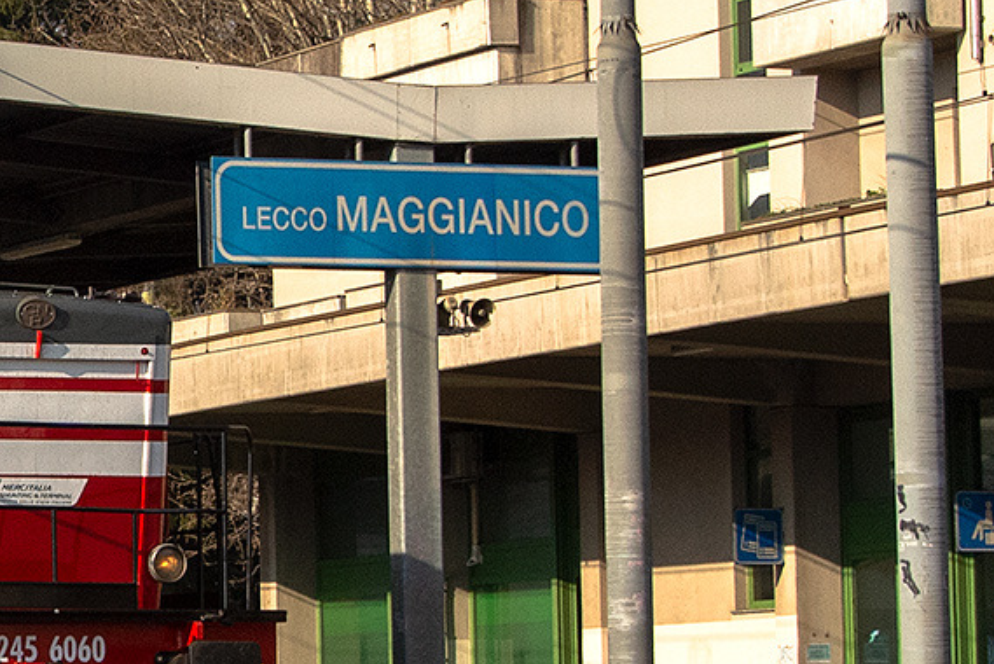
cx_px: -391
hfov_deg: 11.2
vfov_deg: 7.8
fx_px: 4889
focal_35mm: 177
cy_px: 338
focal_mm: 23.6
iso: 200
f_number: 7.1
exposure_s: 1/800
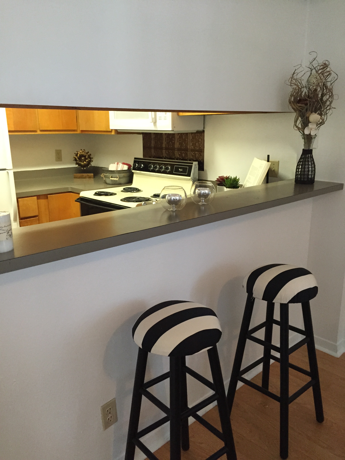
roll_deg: +1.0
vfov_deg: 61.7
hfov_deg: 48.2
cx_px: 172
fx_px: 385
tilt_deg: -13.7
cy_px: 230
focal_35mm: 29
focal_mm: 4.15
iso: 250
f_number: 2.2
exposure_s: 1/20
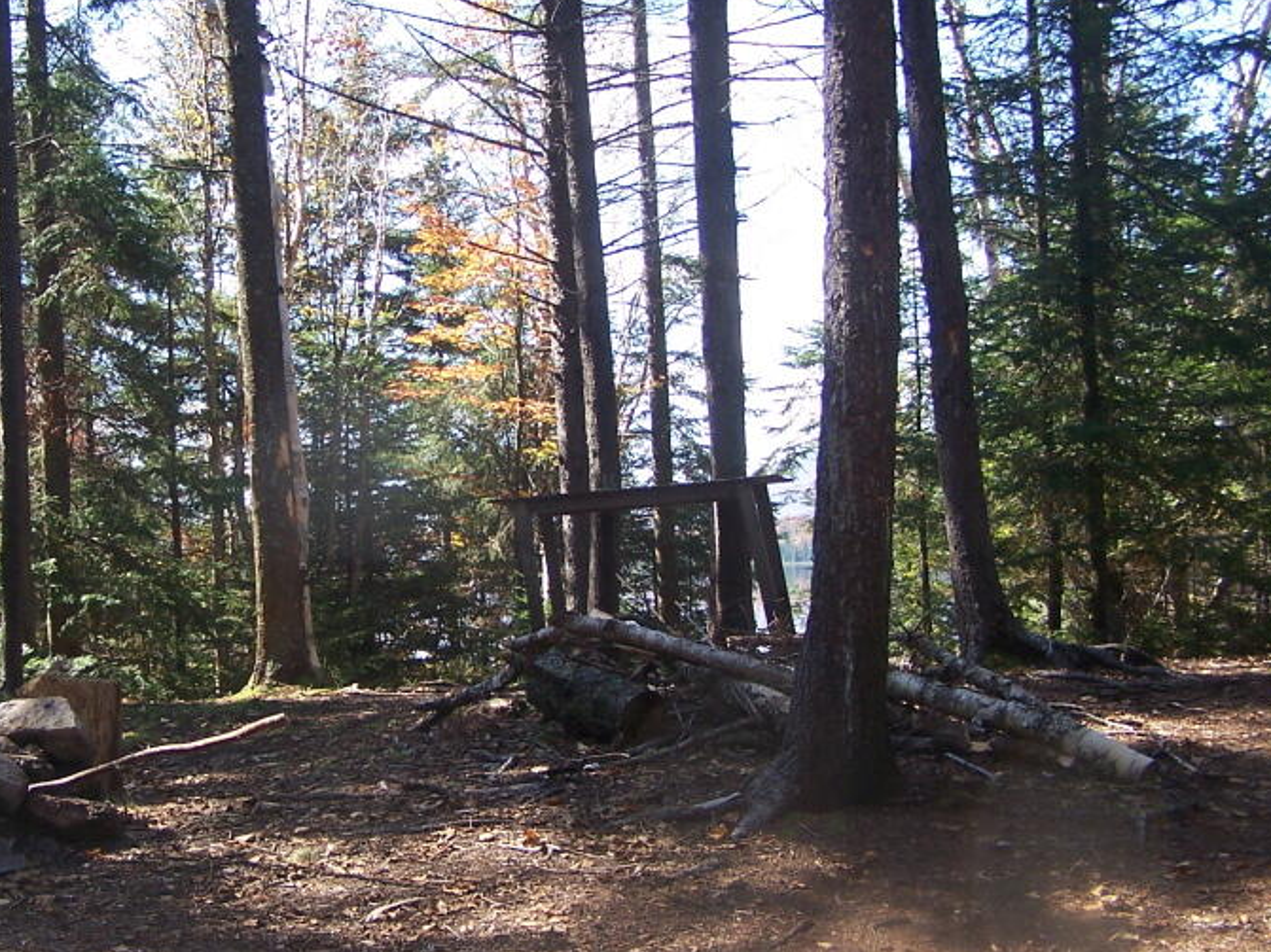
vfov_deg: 25.2
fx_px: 2129
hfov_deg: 32.9
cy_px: 441
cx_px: 388
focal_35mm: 58
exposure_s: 1/200
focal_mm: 6.3
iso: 80
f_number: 2.8
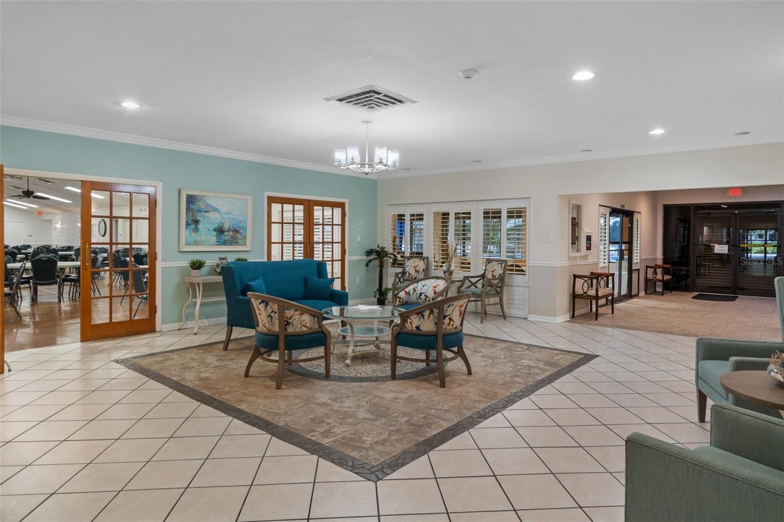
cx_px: 392
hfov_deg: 81.2
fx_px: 457
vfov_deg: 59.5
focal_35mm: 21
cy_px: 261
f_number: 8
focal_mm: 21
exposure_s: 1/1.25
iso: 320
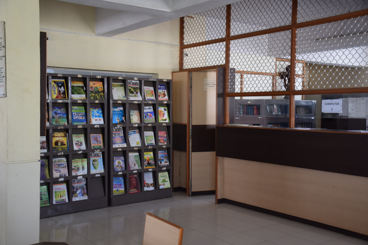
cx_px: 184
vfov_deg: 33.0
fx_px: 414
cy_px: 122
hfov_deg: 47.9
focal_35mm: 40
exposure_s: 1/60
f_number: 4
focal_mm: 27
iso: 900
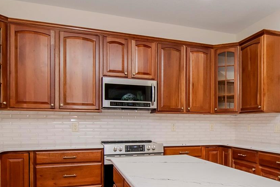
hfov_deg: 54.9
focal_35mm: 33
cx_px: 195
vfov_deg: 39.0
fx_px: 260
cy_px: 122
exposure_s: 1/200
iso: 640
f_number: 7.1
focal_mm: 11.5
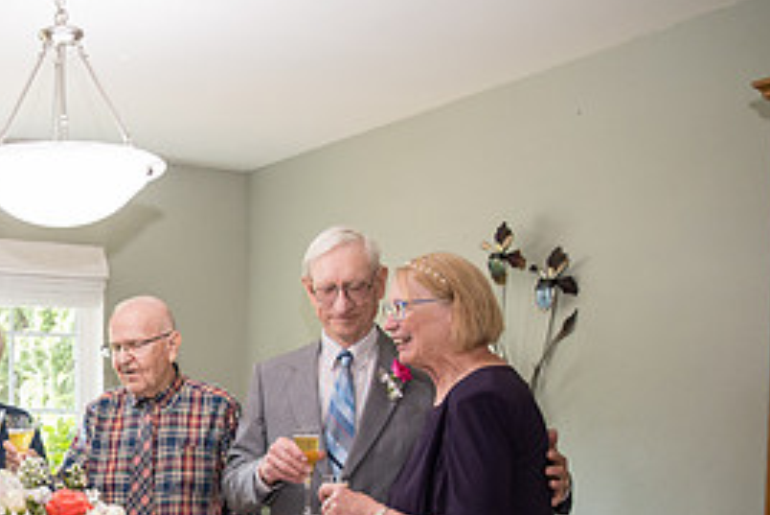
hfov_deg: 35.1
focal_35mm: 52
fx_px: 1113
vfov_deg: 24.8
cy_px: 511
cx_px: 29
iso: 2500
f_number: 4
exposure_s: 1/320
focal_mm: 24
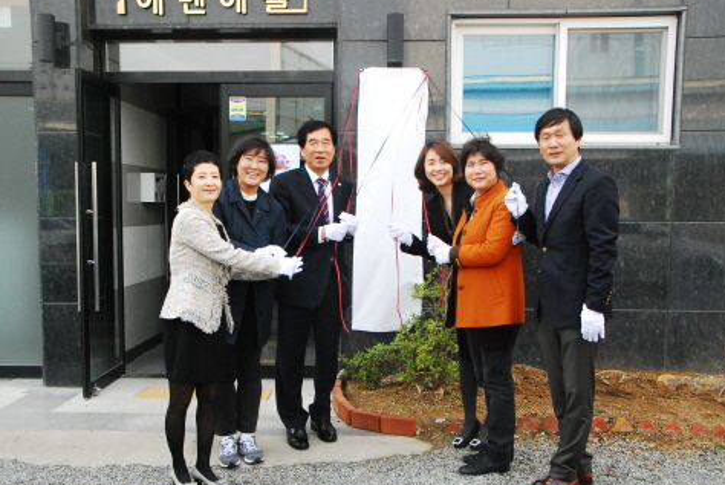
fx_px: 766
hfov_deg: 50.7
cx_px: 358
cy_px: 246
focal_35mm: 38
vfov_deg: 35.1
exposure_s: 1/500
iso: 1600
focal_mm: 24
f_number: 9
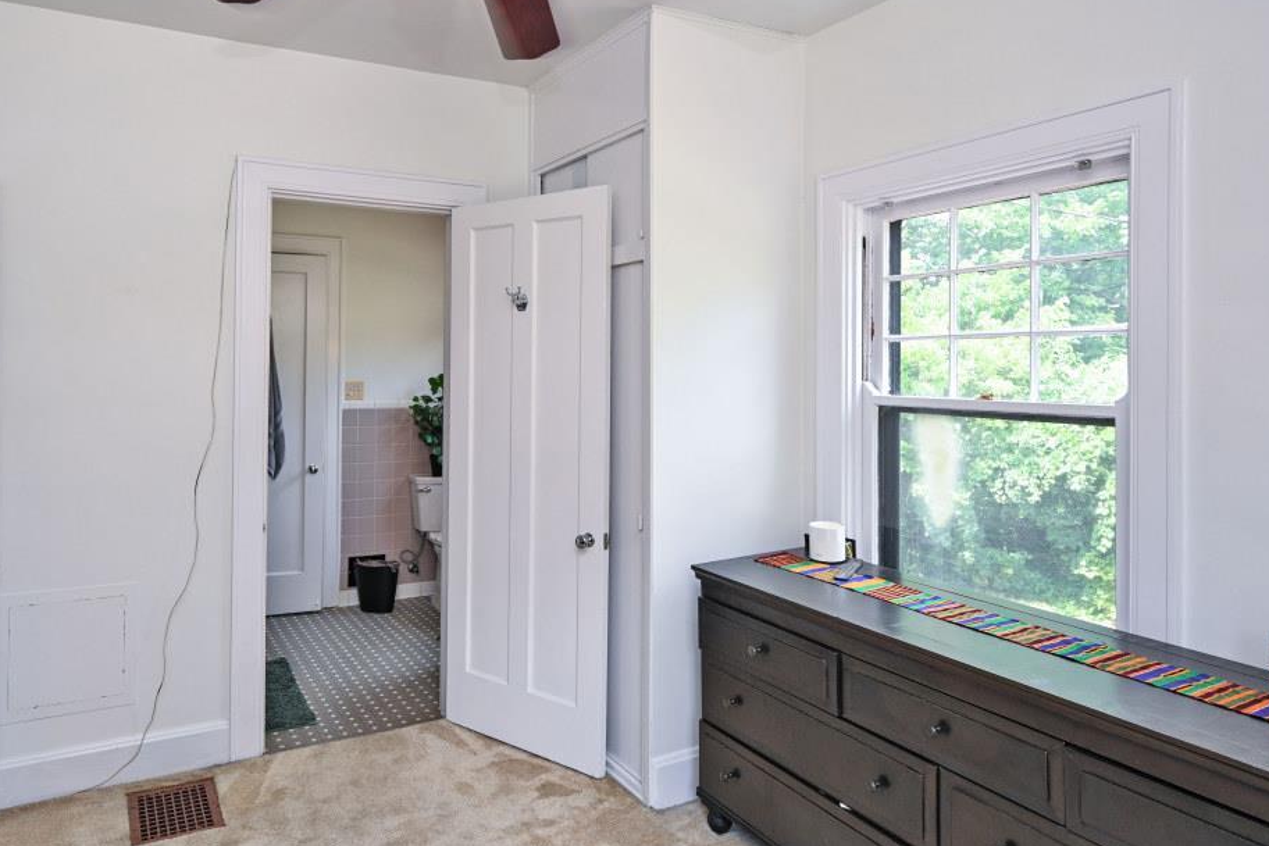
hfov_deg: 75.5
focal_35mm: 23
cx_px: 527
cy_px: 368
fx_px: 811
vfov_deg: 55.0
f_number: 4
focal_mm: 14
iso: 200
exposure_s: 1/60
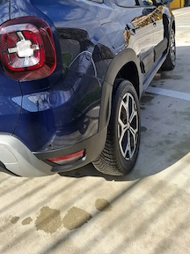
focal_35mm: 32
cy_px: 84
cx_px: 98
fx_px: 234
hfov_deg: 44.2
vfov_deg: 55.6
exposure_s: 1/1667
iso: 50
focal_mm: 5.54
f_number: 1.8
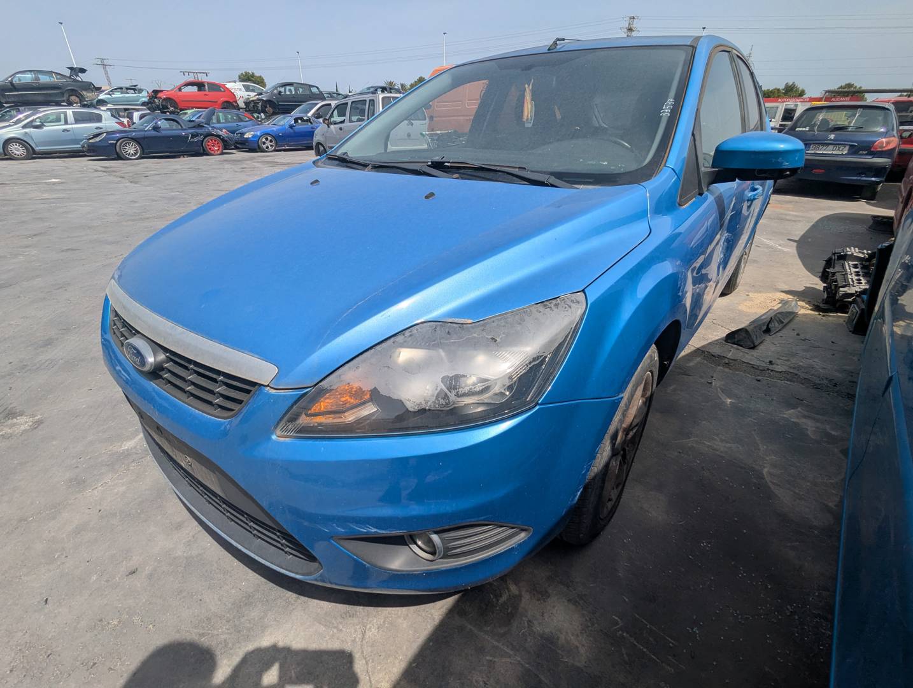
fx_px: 423
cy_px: 344
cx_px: 456
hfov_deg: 94.4
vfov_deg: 78.3
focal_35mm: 16
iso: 49
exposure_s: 1/2817
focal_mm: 2.35
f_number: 2.2
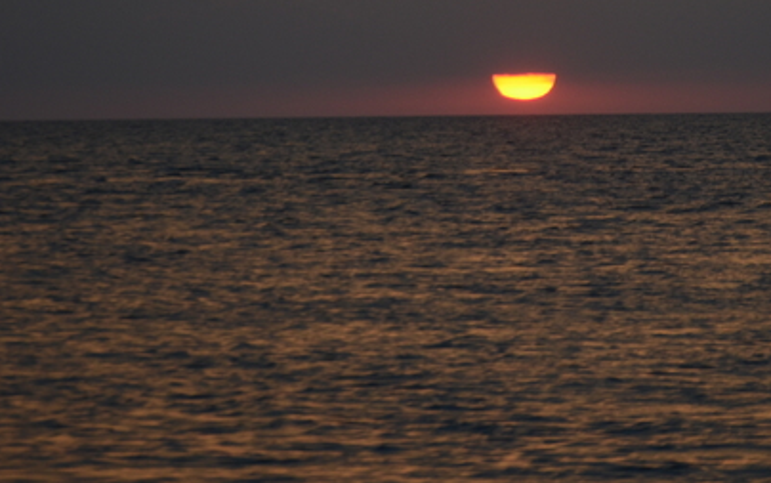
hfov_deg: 6.6
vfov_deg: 4.1
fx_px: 6665
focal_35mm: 317
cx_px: 582
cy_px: 57
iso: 320
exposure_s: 1/250
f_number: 5.6
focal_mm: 105
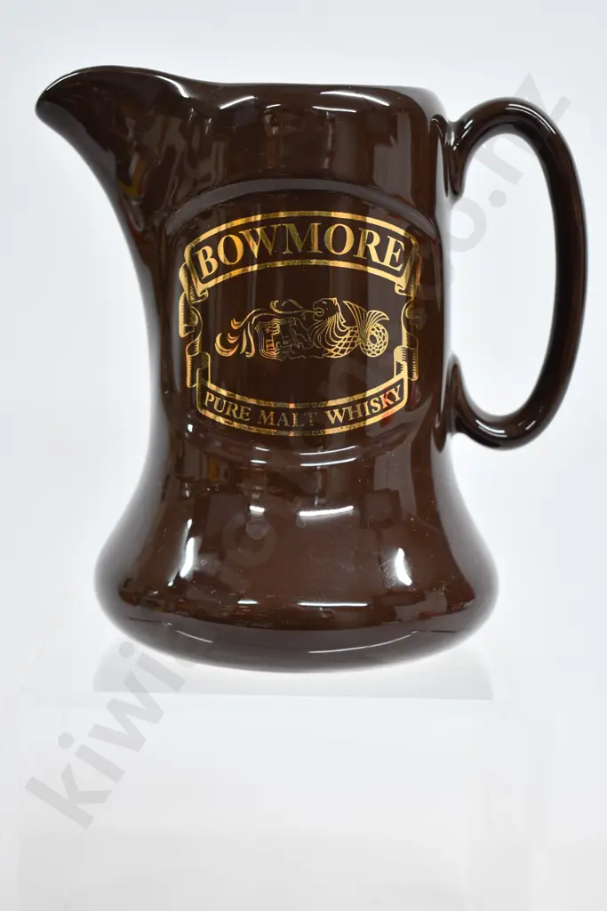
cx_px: 304
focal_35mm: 69
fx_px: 1744
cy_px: 456
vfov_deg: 29.2
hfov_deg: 19.7
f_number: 5.3
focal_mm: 46
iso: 1800
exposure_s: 1/125
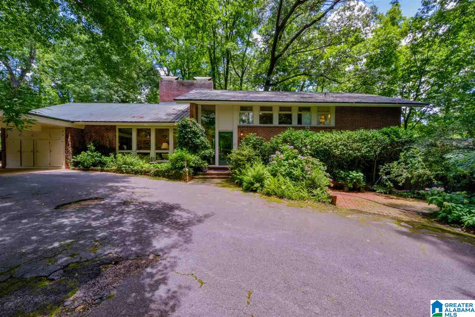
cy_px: 158
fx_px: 185
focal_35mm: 14
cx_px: 238
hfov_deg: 104.2
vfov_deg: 81.2
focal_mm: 14
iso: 800
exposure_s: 1/50
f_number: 22
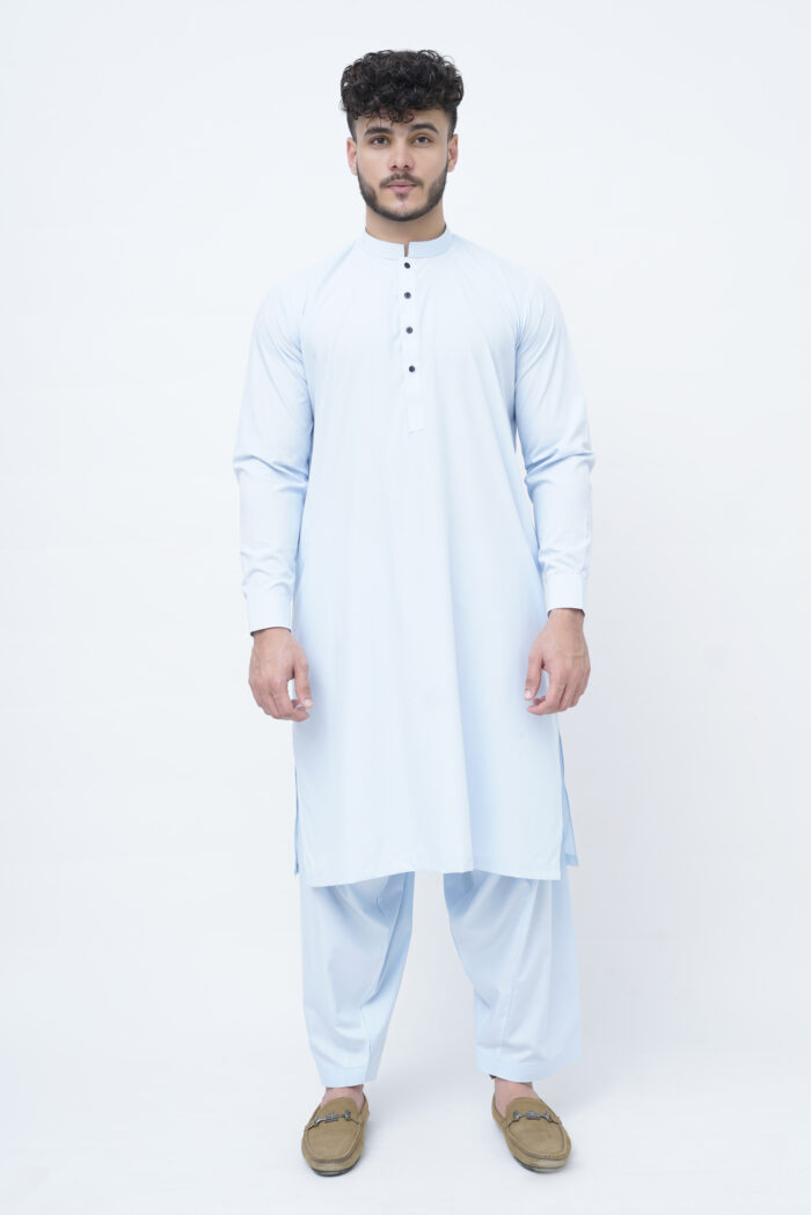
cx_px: 406
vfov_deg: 39.6
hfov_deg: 27.0
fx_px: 1688
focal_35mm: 50
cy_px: 608
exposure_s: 1/125
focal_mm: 50
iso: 100
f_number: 4
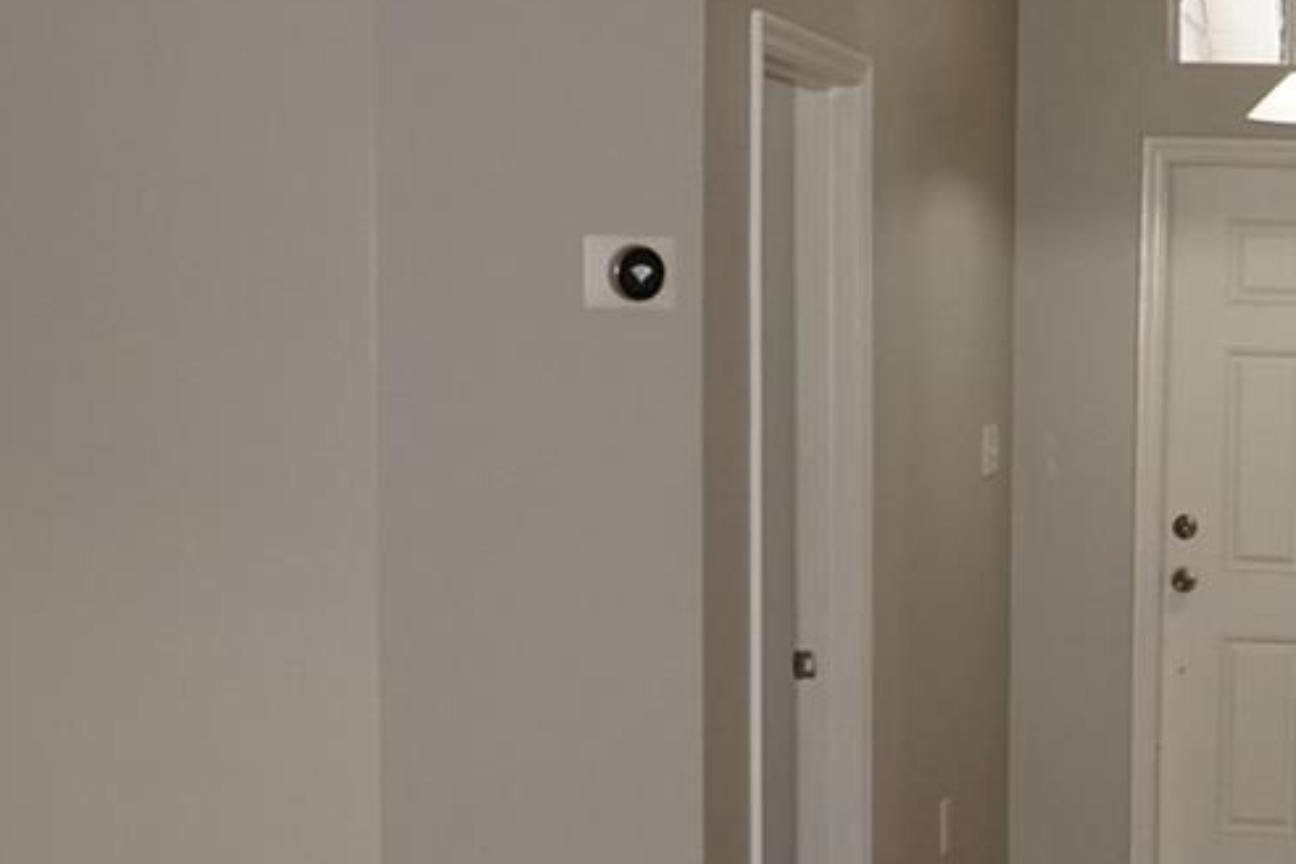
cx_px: 1401
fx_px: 2808
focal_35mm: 78
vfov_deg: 17.5
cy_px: 564
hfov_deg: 24.4
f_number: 4
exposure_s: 1/160
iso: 800
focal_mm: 16
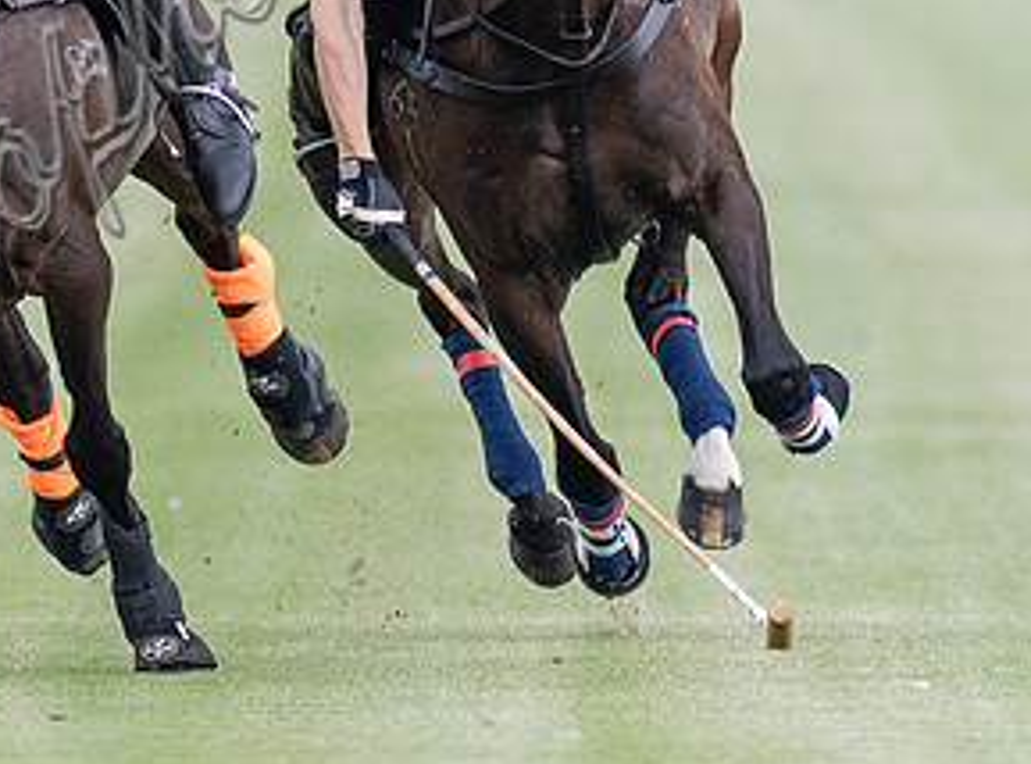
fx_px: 58763
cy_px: -114
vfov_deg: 0.7
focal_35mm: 1982
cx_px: -30
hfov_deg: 1.0
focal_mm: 300
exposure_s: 1/2000
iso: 320
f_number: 2.8
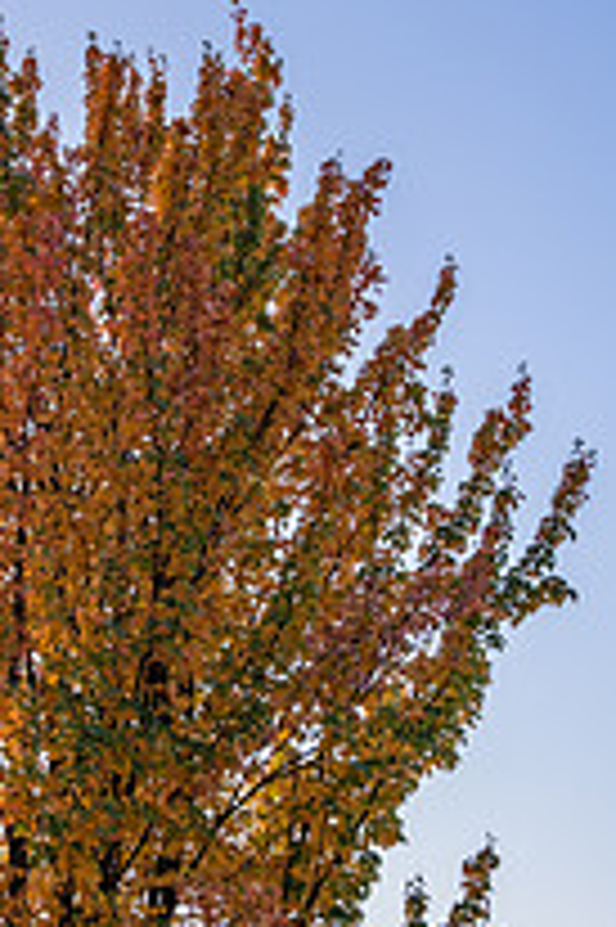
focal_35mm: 59
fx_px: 1517
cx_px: 58
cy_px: 706
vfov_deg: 33.2
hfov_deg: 22.4
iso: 200
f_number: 2.8
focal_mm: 18
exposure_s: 1/105
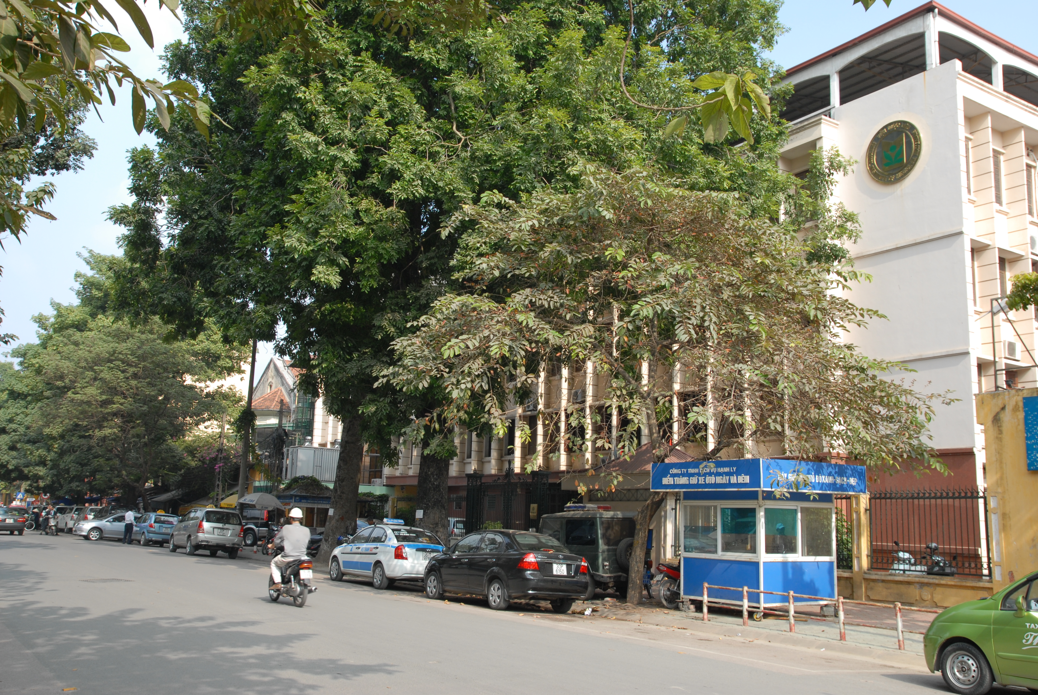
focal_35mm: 33
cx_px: 519
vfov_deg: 40.1
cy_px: 348
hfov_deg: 57.2
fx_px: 953
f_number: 9
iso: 200
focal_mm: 22
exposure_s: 1/160
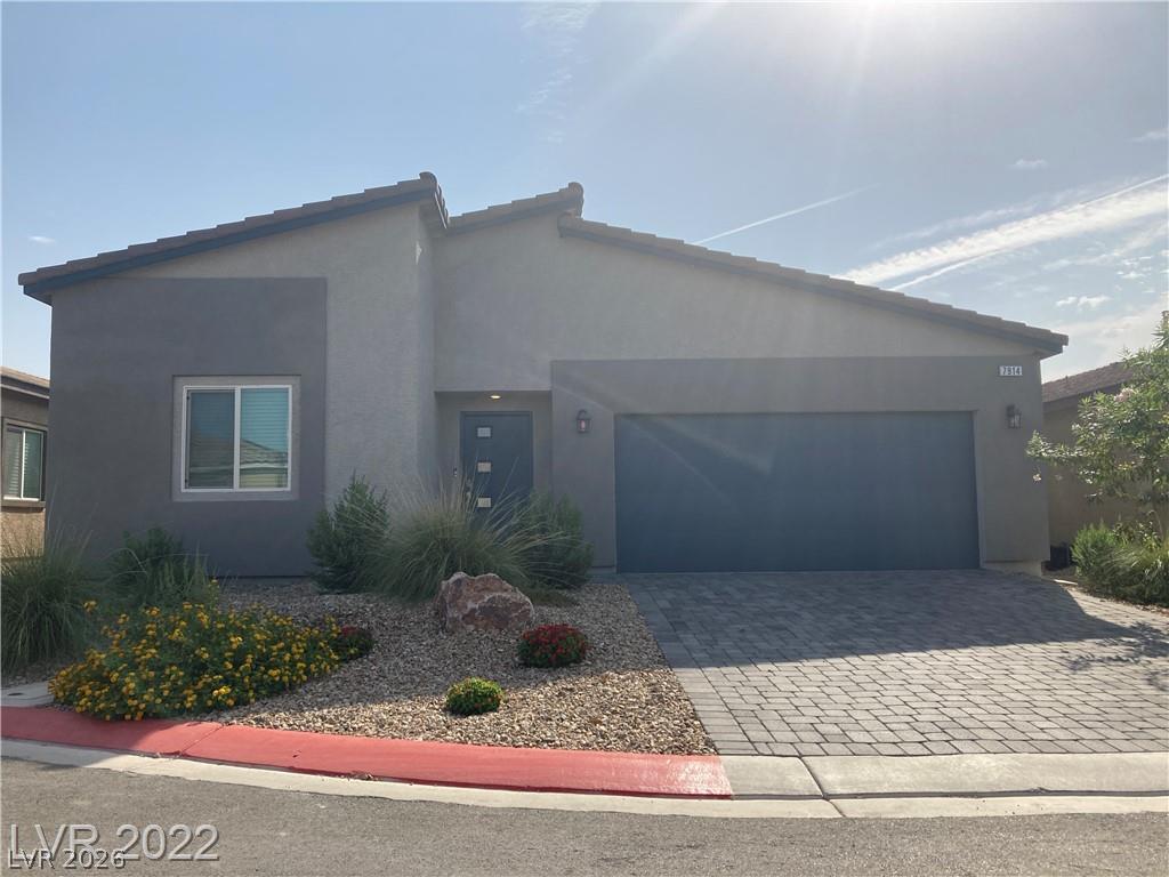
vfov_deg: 49.7
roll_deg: -0.4
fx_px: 946
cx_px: 584
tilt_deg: +5.6
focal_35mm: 28
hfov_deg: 63.4
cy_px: 438
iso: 25
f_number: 1.8
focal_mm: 3.99
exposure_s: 1/3690
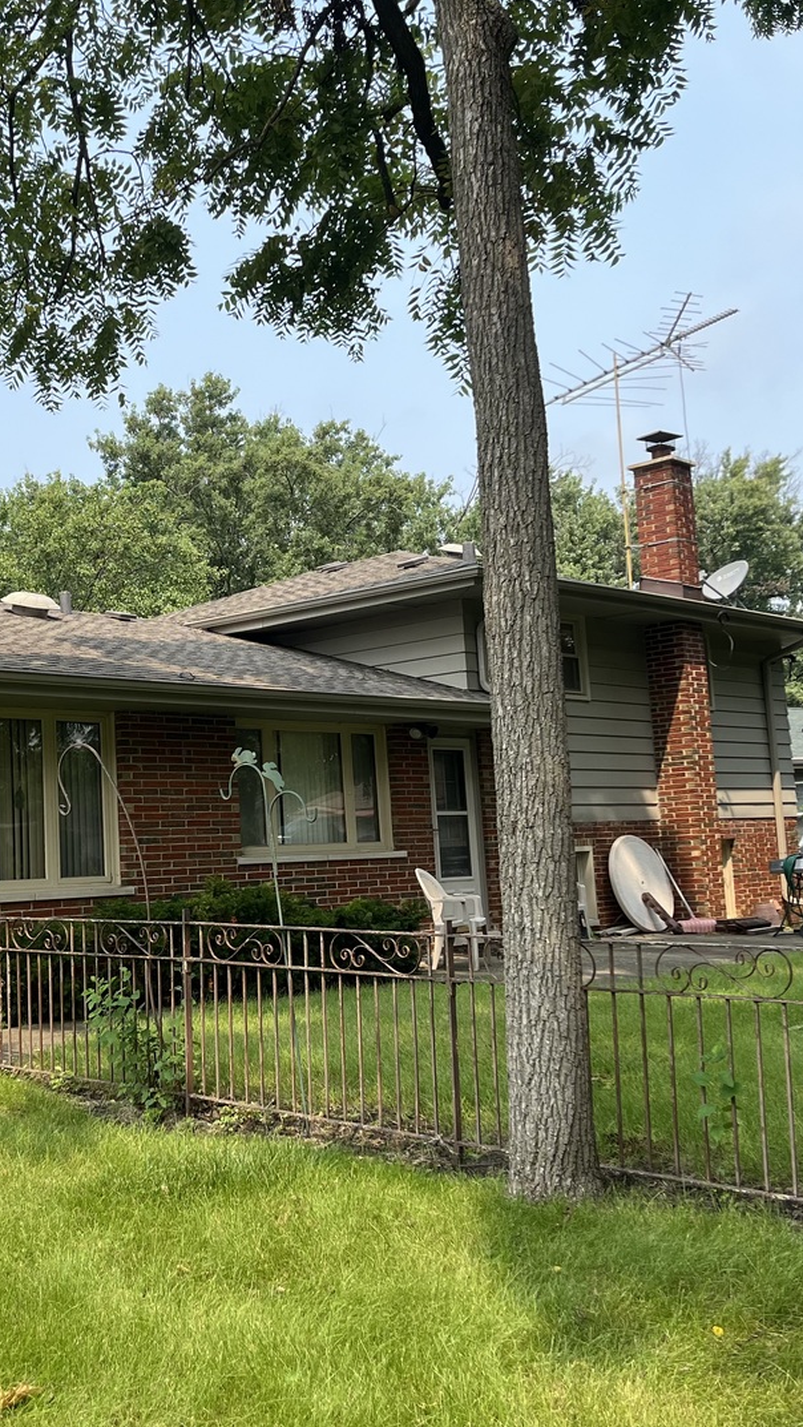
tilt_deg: +7.5
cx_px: 178
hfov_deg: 30.6
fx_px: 1438
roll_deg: +2.9
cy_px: 713
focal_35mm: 38
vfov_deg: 52.8
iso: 50
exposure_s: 1/2024
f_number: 1.6
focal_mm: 5.1
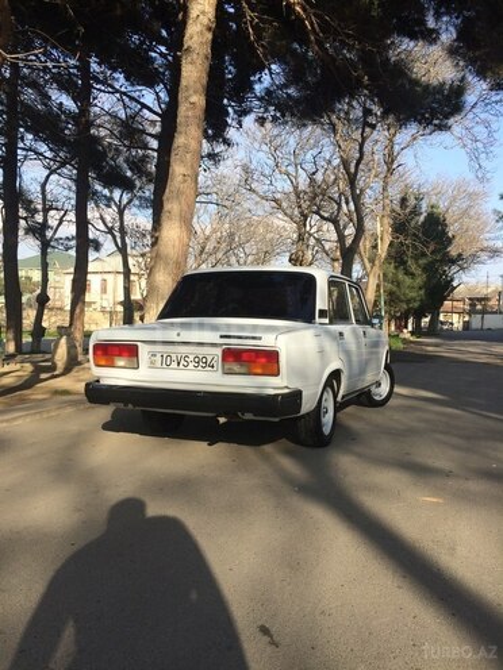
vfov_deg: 61.7
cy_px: 335
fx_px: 562
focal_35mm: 29
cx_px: 252
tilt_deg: -2.2
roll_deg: -1.3
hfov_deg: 48.2
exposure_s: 1/1172
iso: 32
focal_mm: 4.15
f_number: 2.2
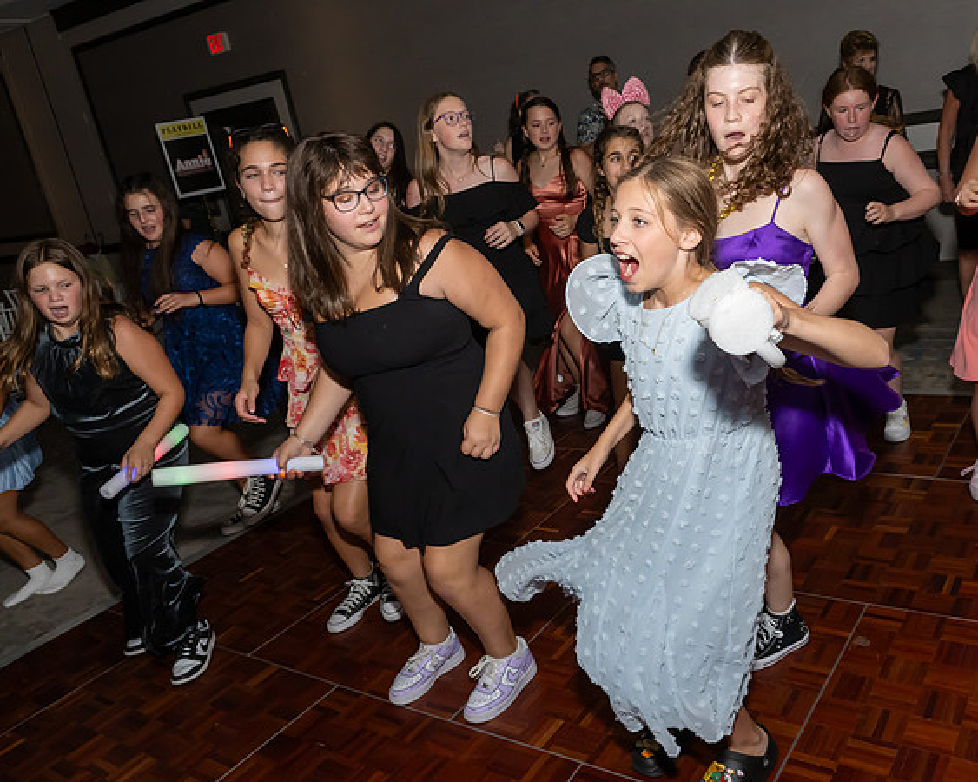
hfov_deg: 61.4
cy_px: 391
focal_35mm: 28
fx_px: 815
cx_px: 587
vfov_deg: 51.2
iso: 1000
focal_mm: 17
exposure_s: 1/250
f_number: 8
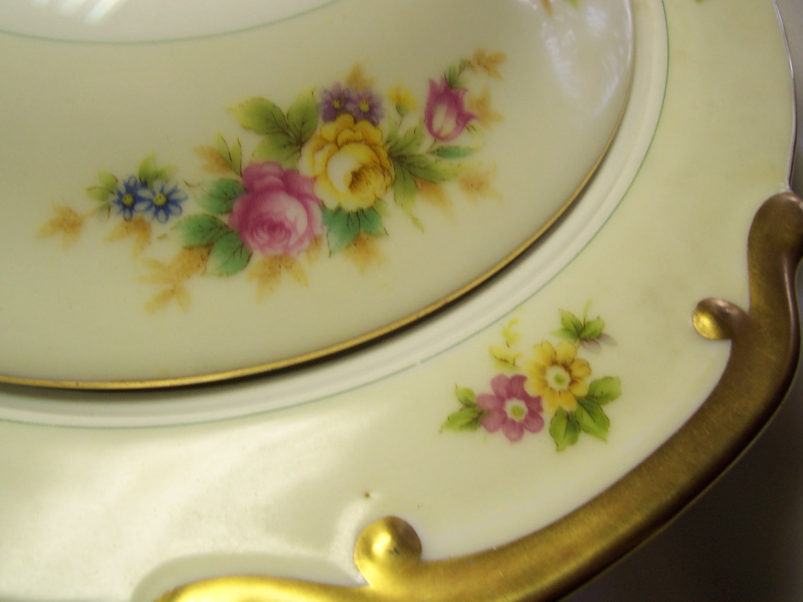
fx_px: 858
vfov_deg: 38.7
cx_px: 402
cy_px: 301
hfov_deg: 50.1
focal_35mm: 37
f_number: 2.8
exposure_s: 1/90
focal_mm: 5.6
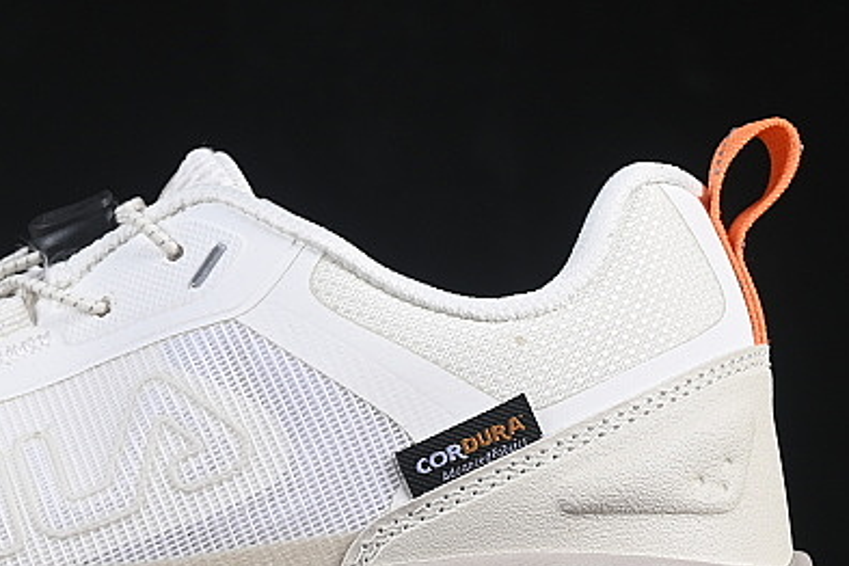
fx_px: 4858
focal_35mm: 206
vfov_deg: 6.7
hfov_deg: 9.9
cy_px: 376
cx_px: 93
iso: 160
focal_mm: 50
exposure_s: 1/80
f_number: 8
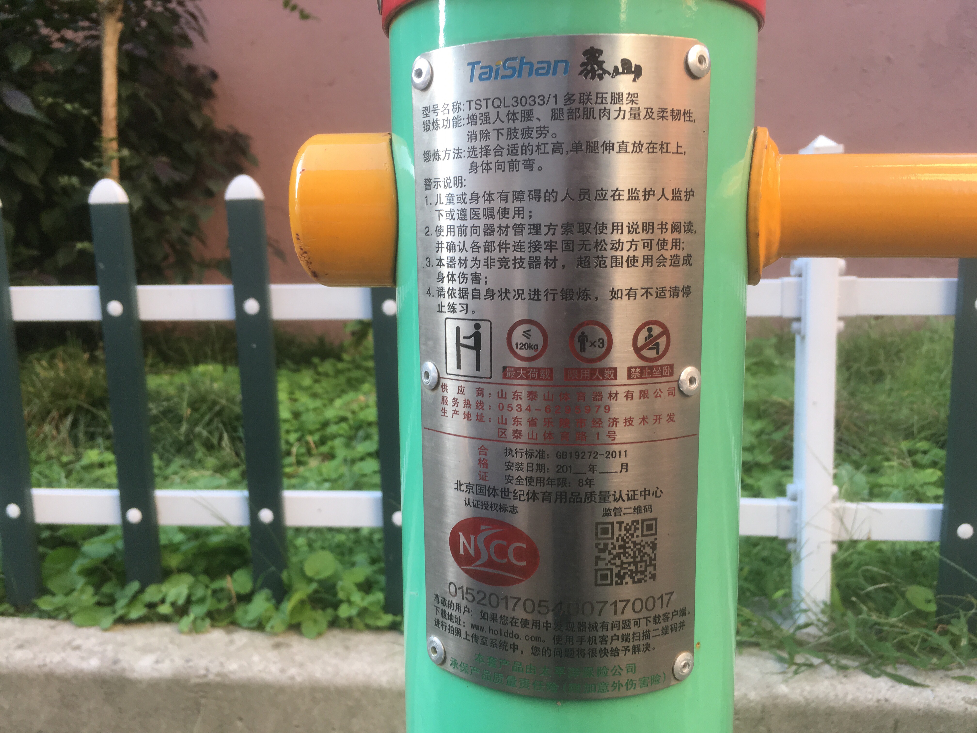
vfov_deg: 48.2
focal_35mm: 29
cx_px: 488
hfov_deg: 61.7
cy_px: 366
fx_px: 818
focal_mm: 4.15
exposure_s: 1/100
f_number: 2.2
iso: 40
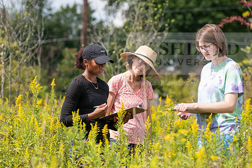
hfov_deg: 16.8
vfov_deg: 11.2
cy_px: 94
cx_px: 111
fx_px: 854
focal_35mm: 122
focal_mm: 105
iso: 64
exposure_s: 1/400
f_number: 3.5
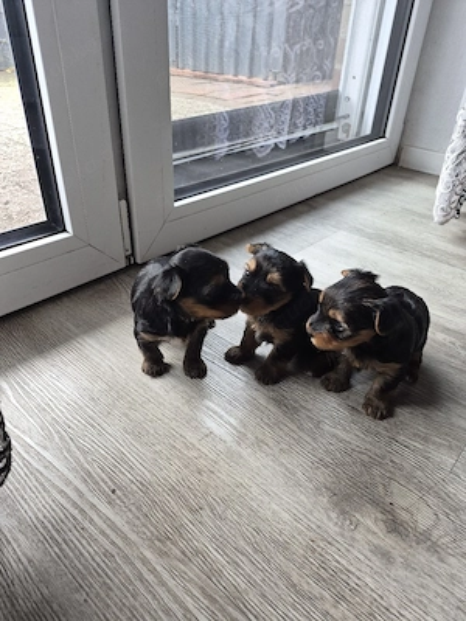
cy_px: 310
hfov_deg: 58.9
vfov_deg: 73.9
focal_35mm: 23
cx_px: 233
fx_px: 413
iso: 200
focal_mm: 5.4
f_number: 1.8
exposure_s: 1/100
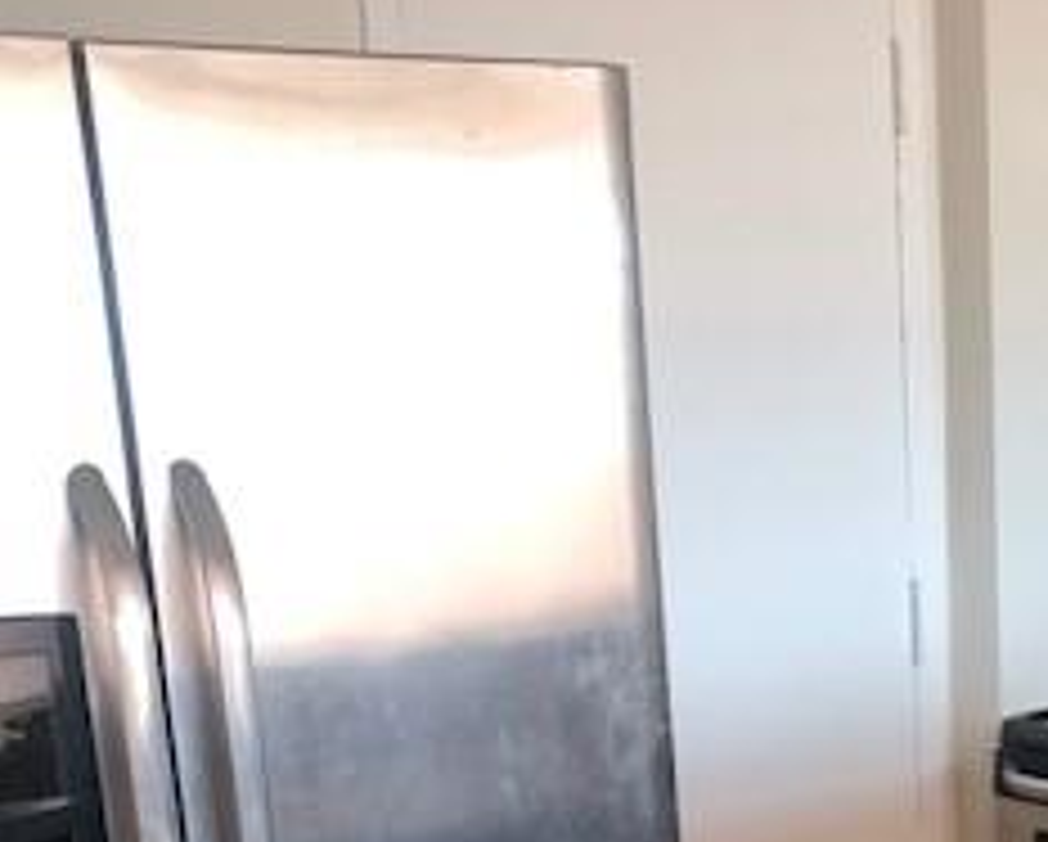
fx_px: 2329
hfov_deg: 24.4
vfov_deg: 19.2
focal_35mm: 75
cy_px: 1027
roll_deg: +2.3
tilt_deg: -18.1
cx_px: 1003
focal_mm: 3.99
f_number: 1.8
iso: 32
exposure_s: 1/30
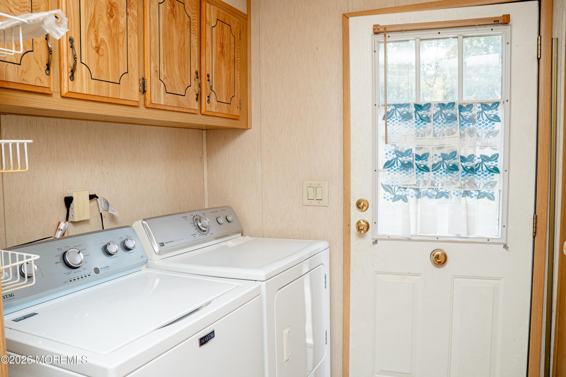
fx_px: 401
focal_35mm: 26
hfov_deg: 70.4
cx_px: 283
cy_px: 188
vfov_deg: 50.4
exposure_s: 1/160
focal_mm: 17
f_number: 5.6
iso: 500
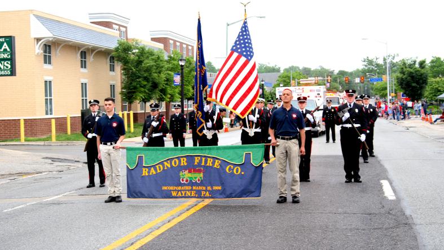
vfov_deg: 18.8
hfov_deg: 32.8
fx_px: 754
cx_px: 221
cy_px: 104
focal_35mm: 64
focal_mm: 40
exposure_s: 1/125
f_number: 5.6
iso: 110
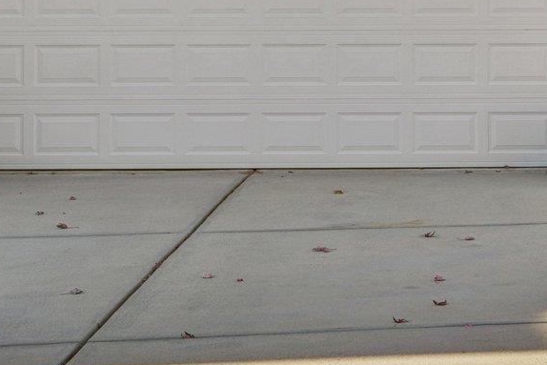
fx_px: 1626
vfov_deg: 12.2
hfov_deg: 18.8
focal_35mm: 107
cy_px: -169
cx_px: 476
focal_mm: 20
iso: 100
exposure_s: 1/30
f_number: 8
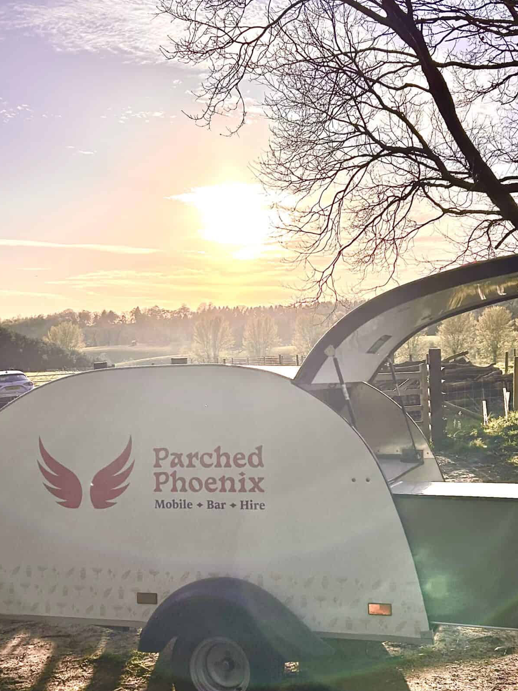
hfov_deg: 34.1
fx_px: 838
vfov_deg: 44.6
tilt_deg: -3.7
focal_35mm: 42
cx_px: 344
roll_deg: +0.2
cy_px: 404
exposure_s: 1/6579
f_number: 1.5
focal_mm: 5.7
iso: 50
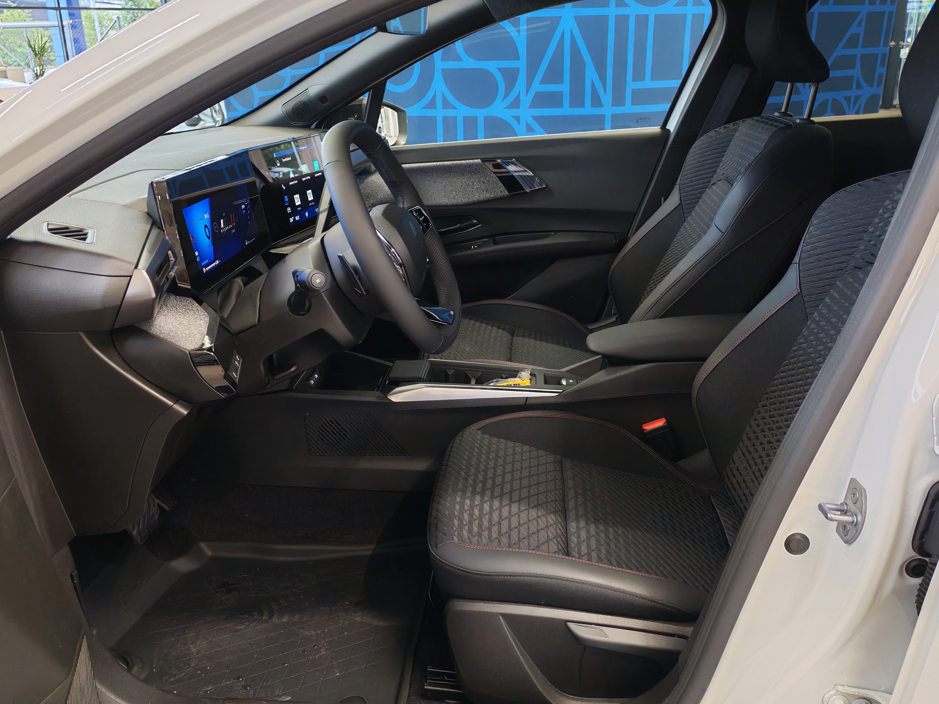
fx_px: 841
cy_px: 352
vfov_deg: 45.4
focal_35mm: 31
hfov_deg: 58.4
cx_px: 470
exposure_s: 1/100
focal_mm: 6.12
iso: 762
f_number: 1.9
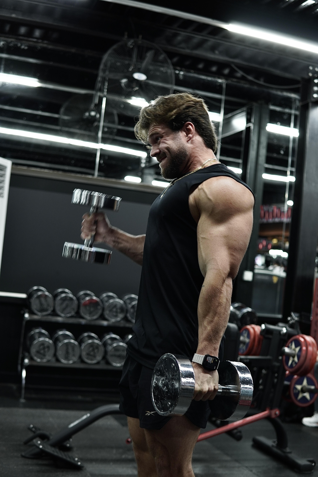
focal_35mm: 45
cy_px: 238
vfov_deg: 43.6
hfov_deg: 29.9
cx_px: 159
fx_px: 596
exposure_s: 1/50
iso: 250
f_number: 2.2
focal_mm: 30
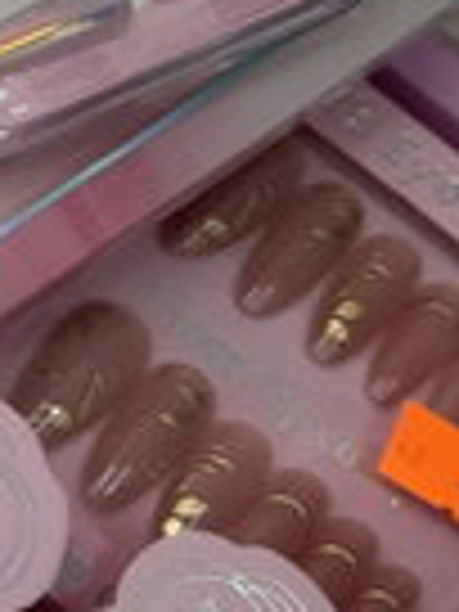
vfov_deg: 20.7
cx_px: -364
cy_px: 160
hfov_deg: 14.0
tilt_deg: -66.7
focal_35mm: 94
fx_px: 1662
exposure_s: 1/184
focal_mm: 6.76
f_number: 1.78
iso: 64
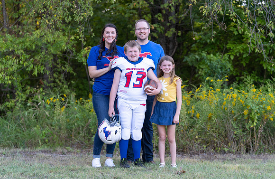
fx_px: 682
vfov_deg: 14.9
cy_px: 97
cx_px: 138
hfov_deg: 22.8
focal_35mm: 90
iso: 200
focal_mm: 83
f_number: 2.8
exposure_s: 1/320
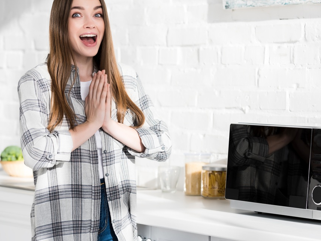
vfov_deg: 10.0
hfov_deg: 13.3
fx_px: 1372
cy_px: 98
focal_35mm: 148
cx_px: 198
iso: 100
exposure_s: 1/320
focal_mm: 110
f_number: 4
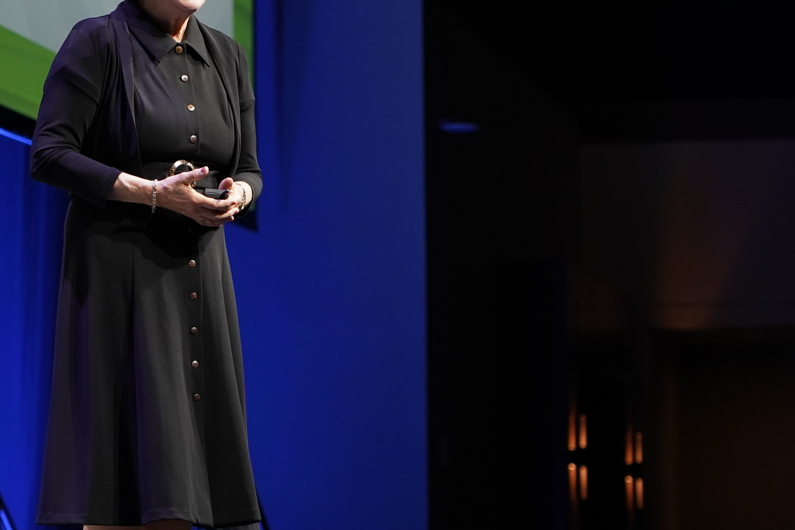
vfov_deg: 6.9
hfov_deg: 10.3
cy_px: 230
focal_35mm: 200
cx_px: 212
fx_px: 4416
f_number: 4
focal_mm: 94
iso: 1600
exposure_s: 1/160
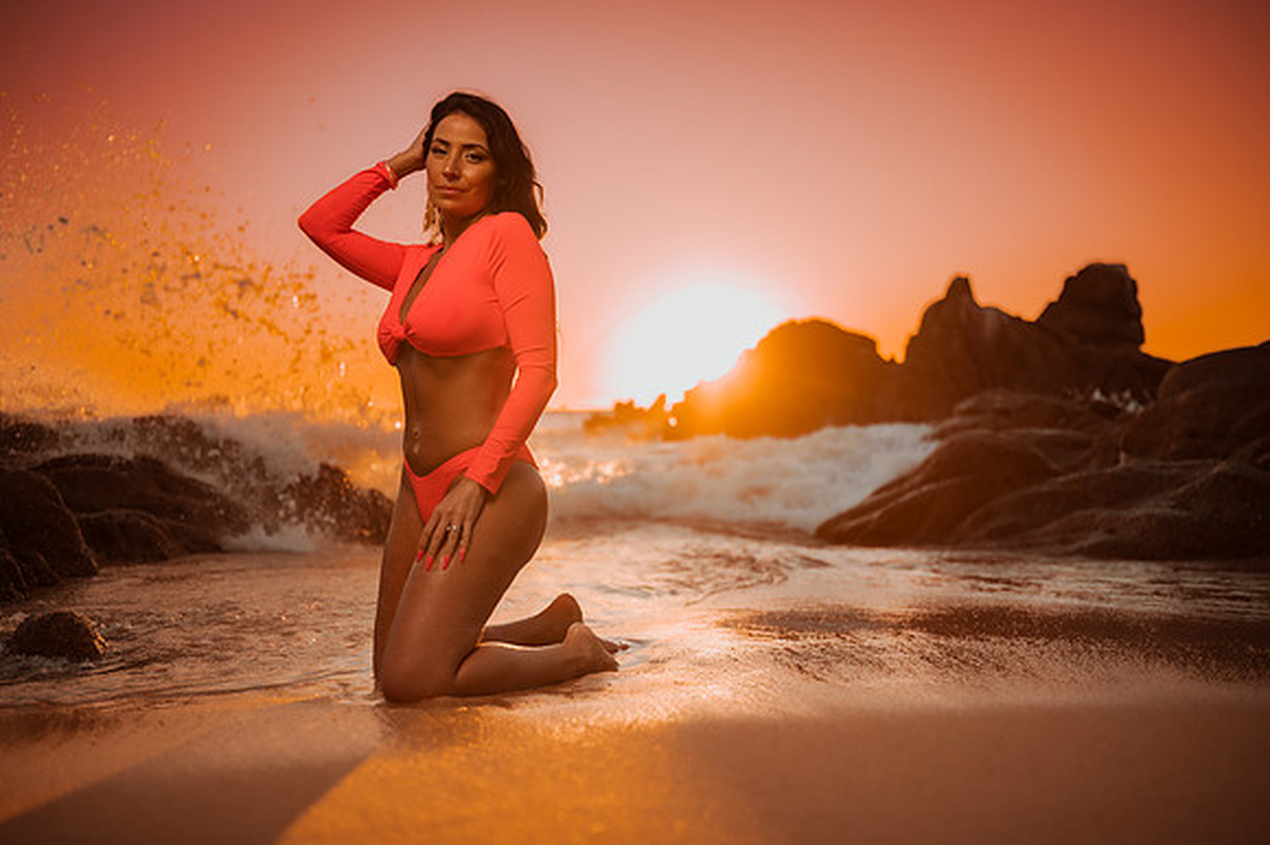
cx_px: 635
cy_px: 422
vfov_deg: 37.8
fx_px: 1234
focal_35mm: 35
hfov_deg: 54.5
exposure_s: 1/3200
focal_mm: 35
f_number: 1.8
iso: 125
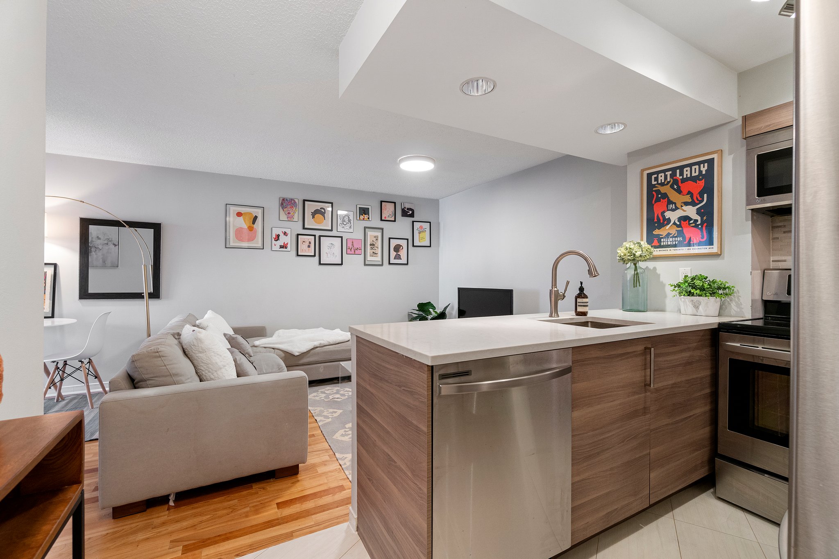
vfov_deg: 77.3
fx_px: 350
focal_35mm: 15
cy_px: 280
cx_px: 420
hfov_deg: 100.4
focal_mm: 10
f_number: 6.3
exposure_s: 1/4
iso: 640
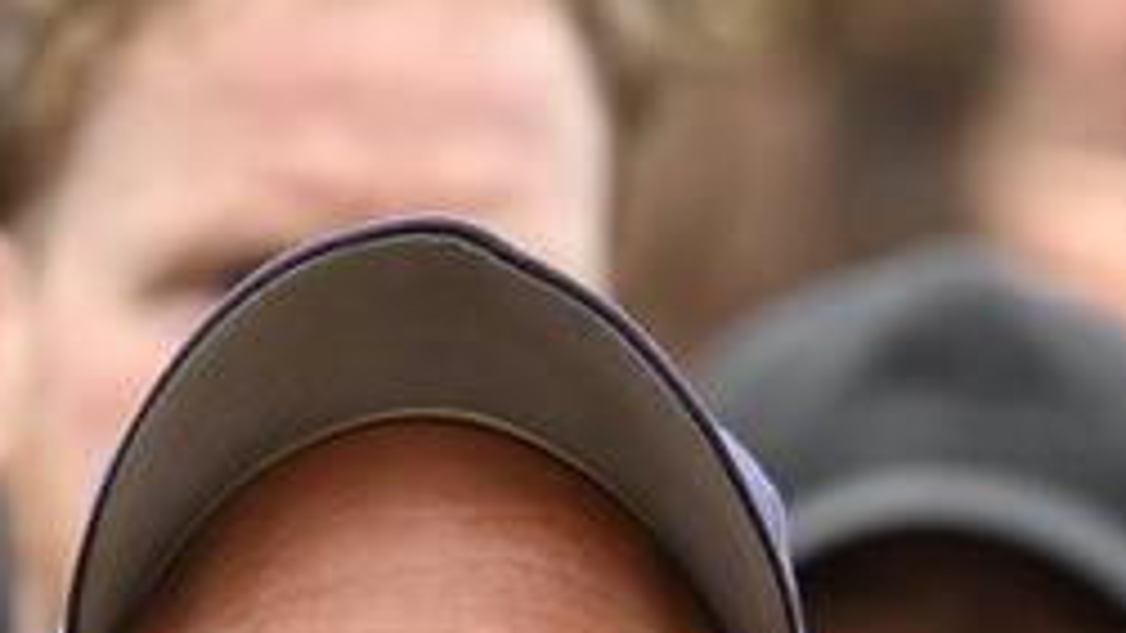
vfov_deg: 0.9
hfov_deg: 1.7
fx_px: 38324
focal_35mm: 1284
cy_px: 1174
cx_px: 691
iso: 400
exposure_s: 1/320
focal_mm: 310
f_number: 5.3
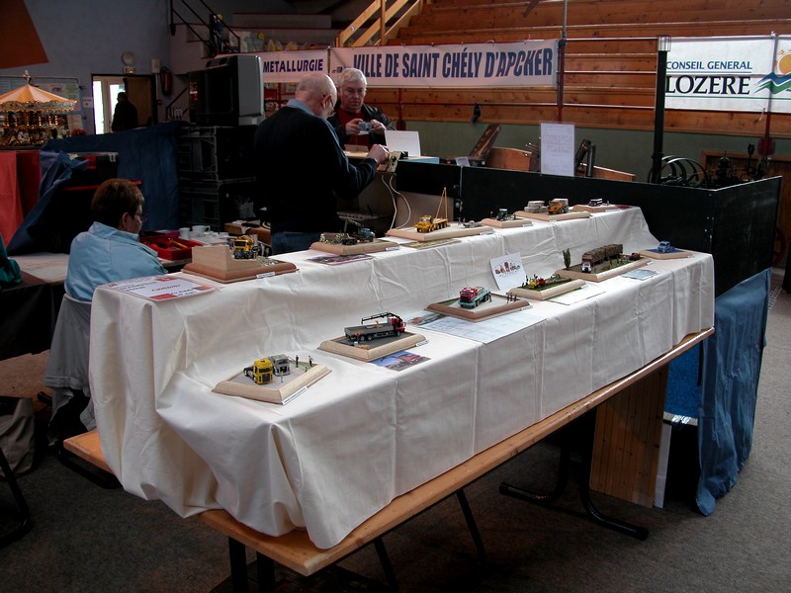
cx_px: 396
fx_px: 800
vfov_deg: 40.7
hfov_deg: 52.6
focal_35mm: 35
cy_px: 296
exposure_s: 1/31.5
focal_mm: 8.9
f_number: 2.8
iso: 100
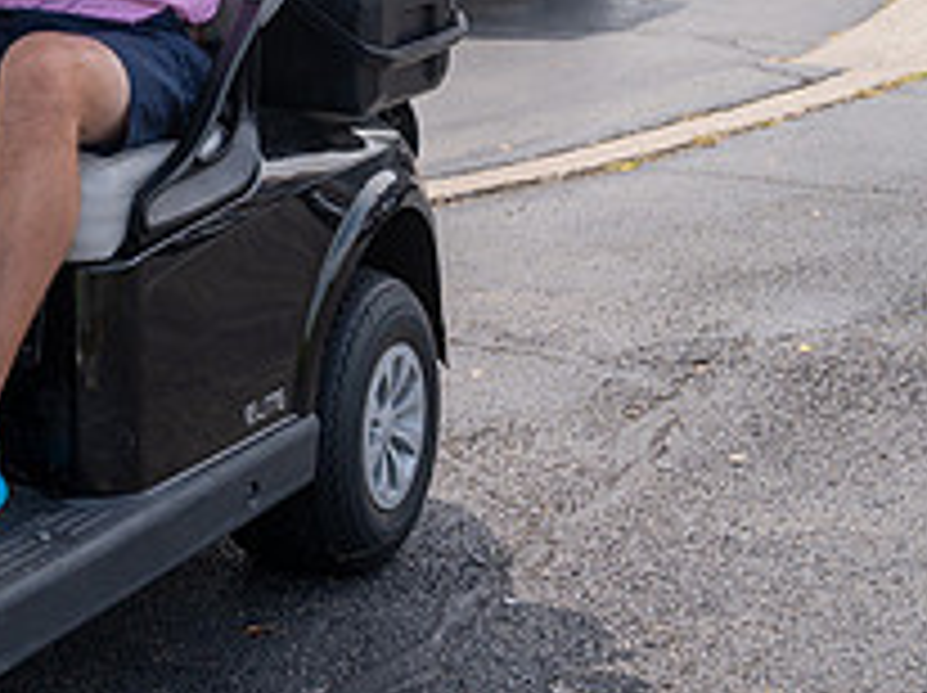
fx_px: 2755
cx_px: -90
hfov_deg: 18.4
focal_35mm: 103
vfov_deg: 14.1
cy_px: -36
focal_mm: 38
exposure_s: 1/1250
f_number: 5
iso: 250
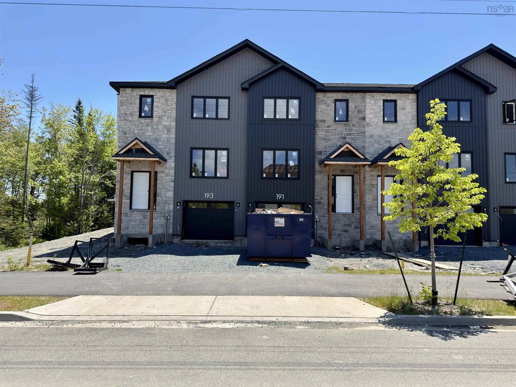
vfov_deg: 56.8
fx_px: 358
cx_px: 258
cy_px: 194
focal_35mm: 24
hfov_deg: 71.6
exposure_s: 1/3831
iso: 80
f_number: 1.78
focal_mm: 6.76
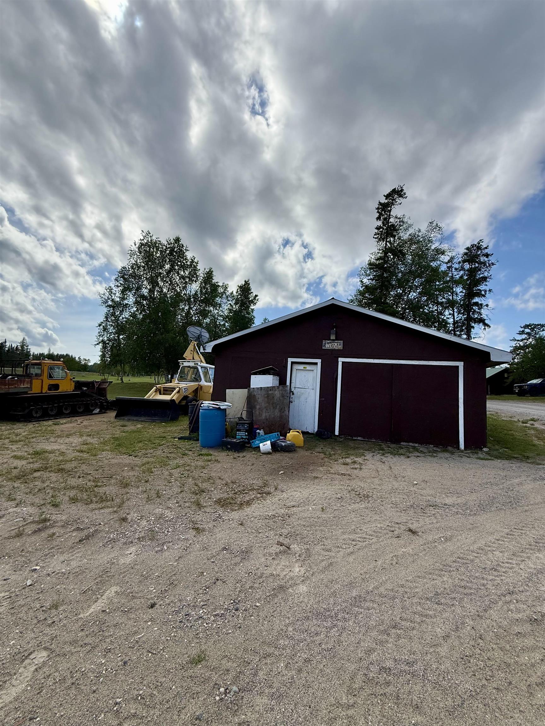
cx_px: 272
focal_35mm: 14
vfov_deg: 102.1
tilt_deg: +4.7
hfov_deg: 85.7
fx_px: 294
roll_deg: -3.6
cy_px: 363
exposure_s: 1/3125
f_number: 2.2
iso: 64
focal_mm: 2.22
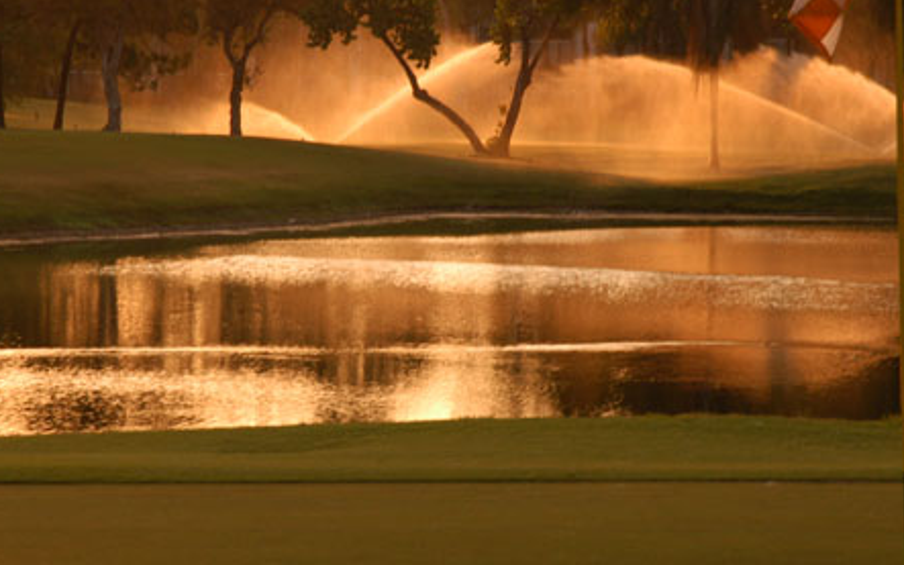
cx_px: 314
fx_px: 5195
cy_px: 287
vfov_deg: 6.2
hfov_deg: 9.9
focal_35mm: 211
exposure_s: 1/50
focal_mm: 85
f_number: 11
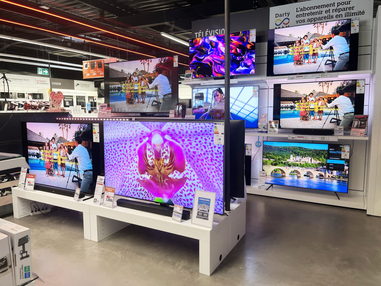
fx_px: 286
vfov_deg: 53.1
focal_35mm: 26
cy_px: 143
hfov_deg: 67.3
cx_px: 190
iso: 100
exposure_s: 1/120
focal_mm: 5.1
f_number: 1.6
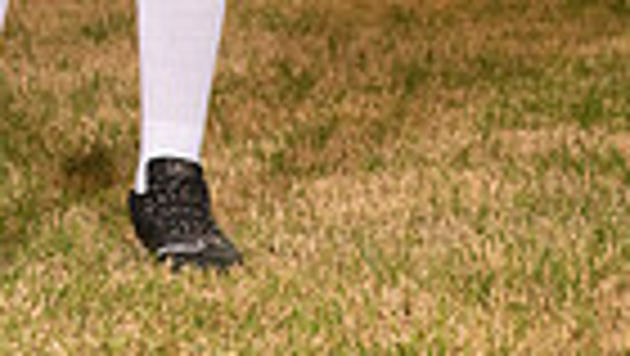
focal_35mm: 202
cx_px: -14
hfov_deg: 10.6
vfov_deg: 5.7
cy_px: -608
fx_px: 3377
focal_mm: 60
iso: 800
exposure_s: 1/320
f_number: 6.3
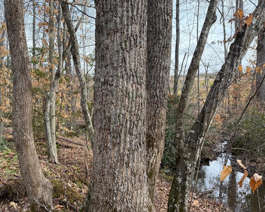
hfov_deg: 58.3
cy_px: 122
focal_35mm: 30
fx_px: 235
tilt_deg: -5.2
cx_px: 106
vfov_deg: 48.3
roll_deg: -0.7
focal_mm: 6.76
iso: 100
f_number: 1.78
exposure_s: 1/955
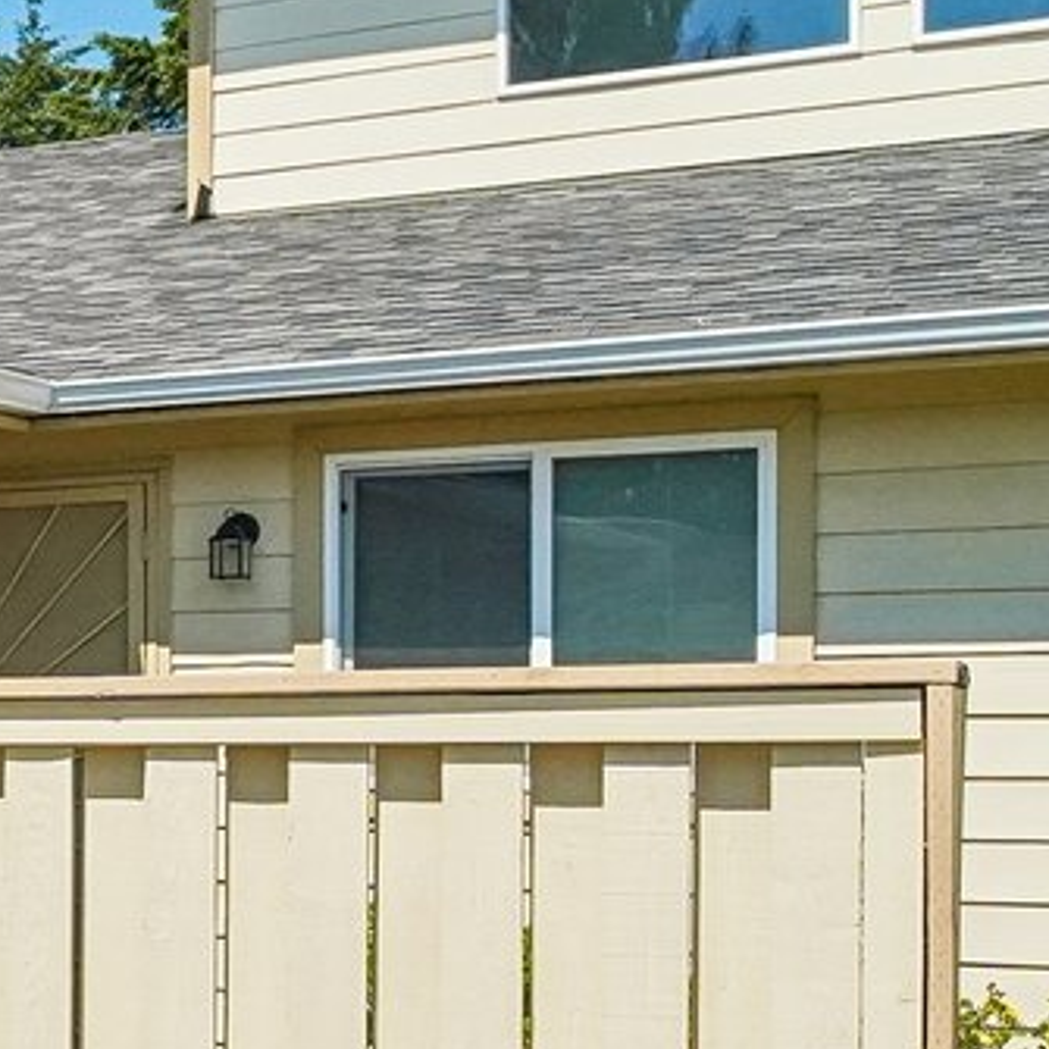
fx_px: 2846
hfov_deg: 16.4
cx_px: -1002
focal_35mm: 83
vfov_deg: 20.7
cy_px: 794
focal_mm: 16
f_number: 8
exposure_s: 1/2500
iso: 1600
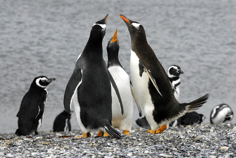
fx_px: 1181
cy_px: 79
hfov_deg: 11.4
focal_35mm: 180
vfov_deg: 7.7
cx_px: 118
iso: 400
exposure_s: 1/500
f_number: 8
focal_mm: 120
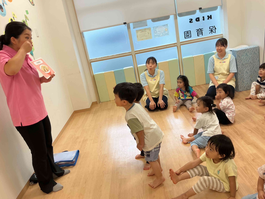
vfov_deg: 48.2
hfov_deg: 61.7
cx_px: 132
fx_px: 222
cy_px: 100
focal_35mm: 29
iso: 25
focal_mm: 3
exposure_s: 1/120
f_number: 1.8
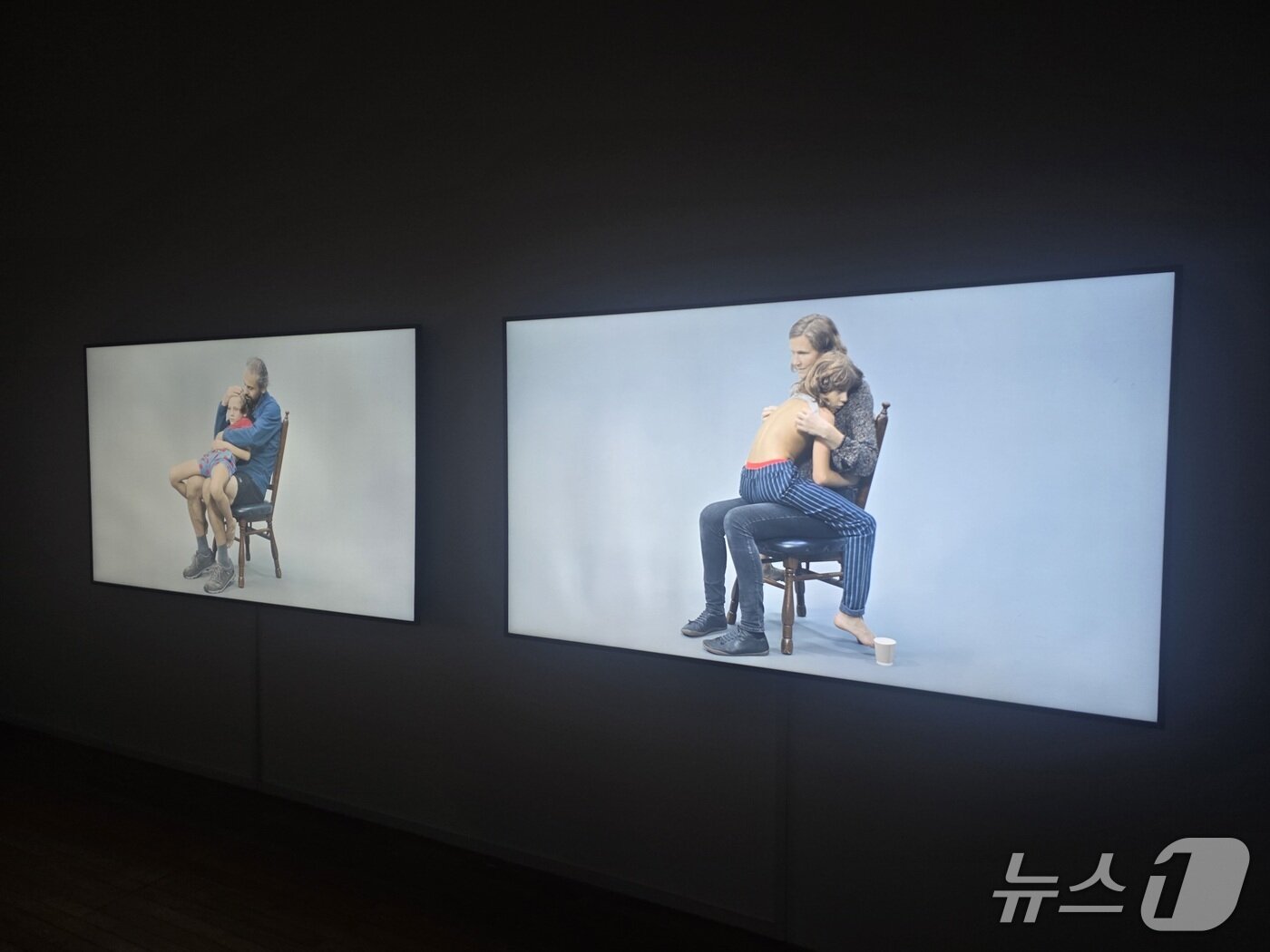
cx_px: 635
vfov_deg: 58.9
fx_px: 844
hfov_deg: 73.9
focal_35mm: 23
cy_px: 476
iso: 160
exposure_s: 1/120
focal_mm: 6.3
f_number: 1.7
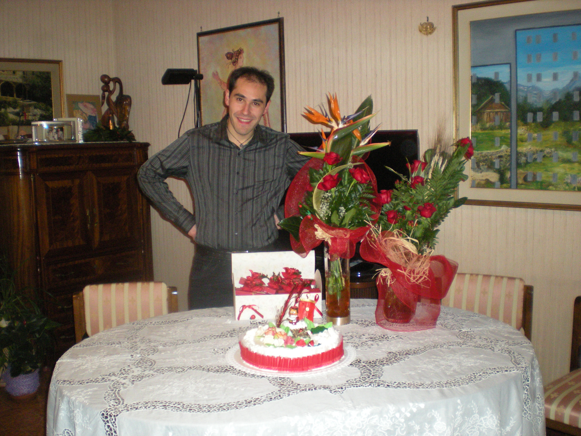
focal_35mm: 38
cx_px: 290
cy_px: 218
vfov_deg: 37.7
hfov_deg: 49.0
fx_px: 638
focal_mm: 6.3
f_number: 3.1
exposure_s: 1/60
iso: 375
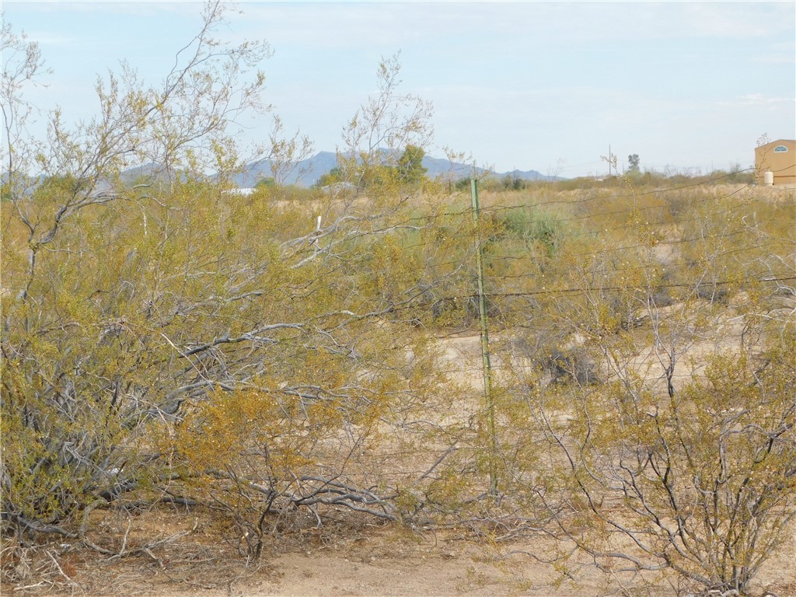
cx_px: 398
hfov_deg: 24.4
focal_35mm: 80
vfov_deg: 18.4
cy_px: 298
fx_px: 1840
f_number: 4.4
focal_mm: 14.2
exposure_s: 1/320
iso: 125
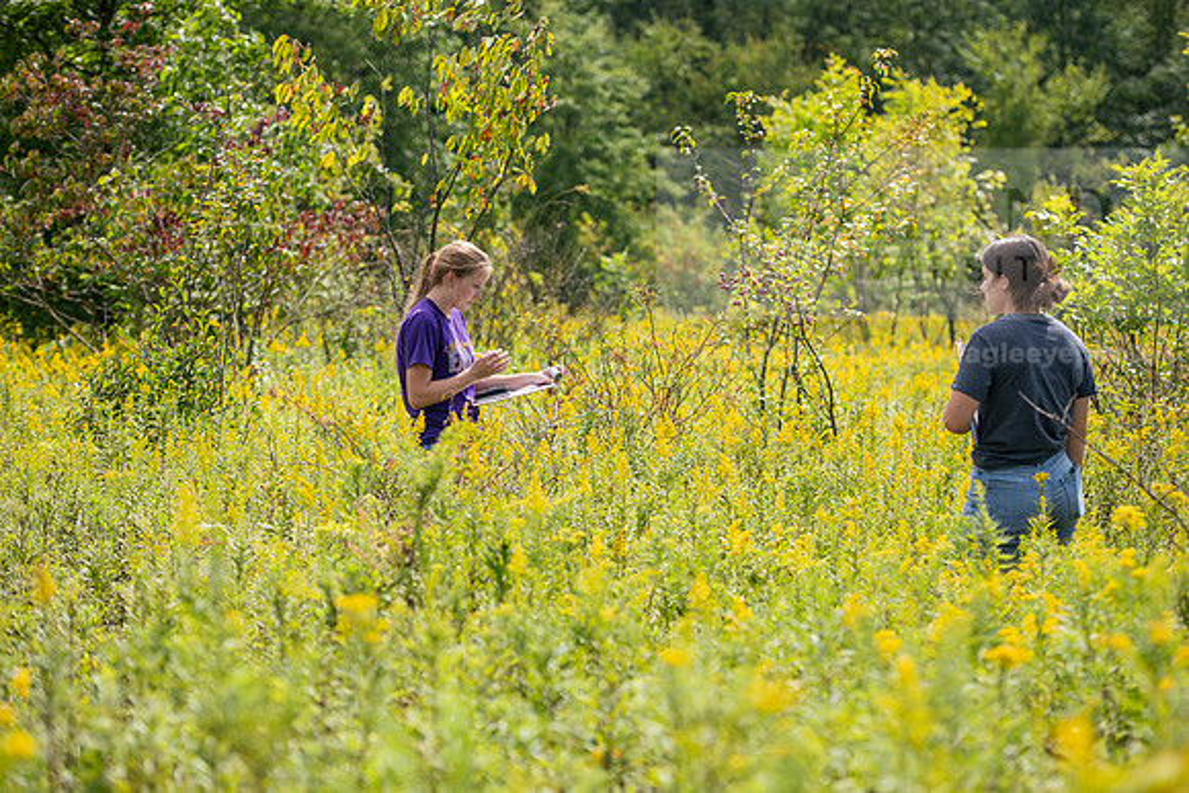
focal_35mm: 95
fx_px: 3138
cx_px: 594
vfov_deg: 14.4
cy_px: 396
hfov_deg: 21.5
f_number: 3.5
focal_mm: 95
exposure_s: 1/500
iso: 80
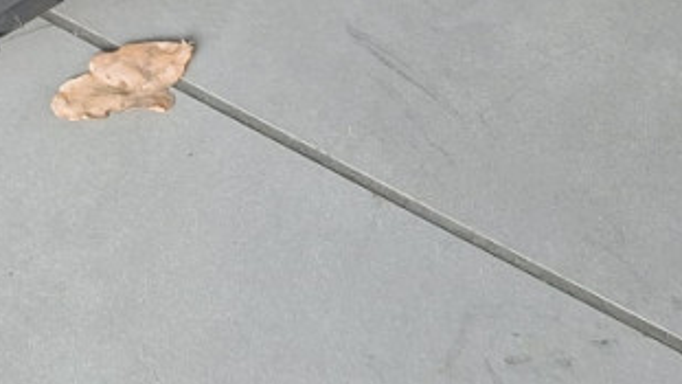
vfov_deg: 8.1
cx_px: -296
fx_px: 2333
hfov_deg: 15.5
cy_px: -757
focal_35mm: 129
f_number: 1.8
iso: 160
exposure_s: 1/120
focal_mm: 5.54
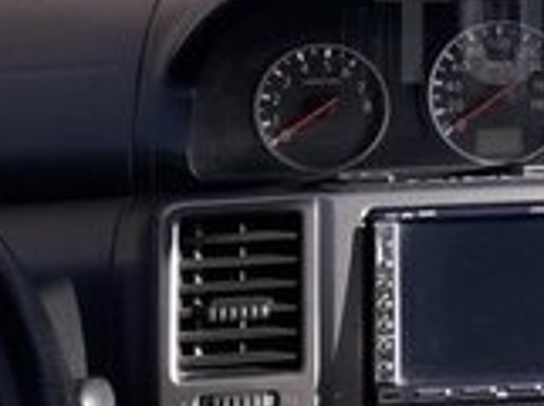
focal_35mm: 111
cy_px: 32
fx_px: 1741
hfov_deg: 16.7
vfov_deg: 13.2
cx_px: 720
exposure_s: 1/339
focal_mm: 3.6
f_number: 1.9
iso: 40
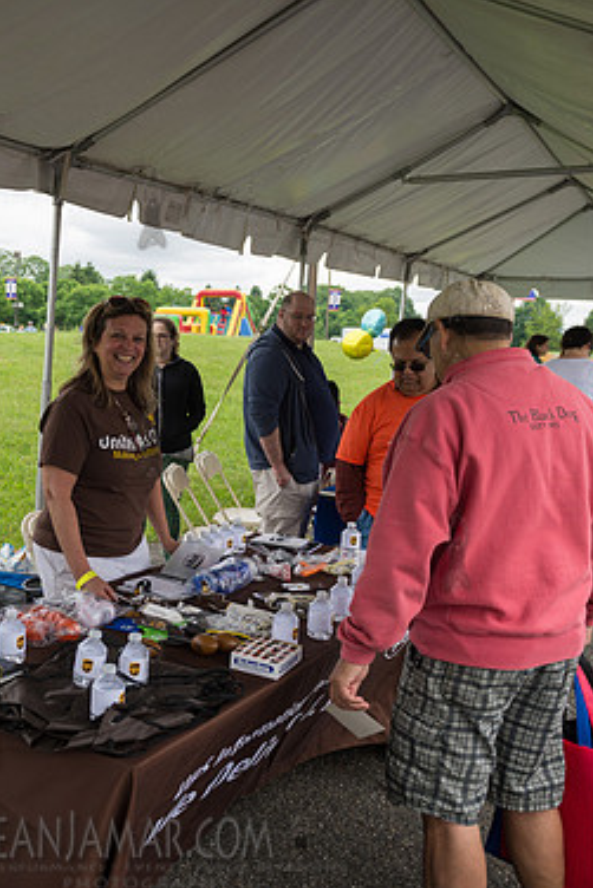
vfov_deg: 51.9
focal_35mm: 37
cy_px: 436
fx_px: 913
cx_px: 151
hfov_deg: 35.2
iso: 200
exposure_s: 1/400
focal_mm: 24
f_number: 4.5
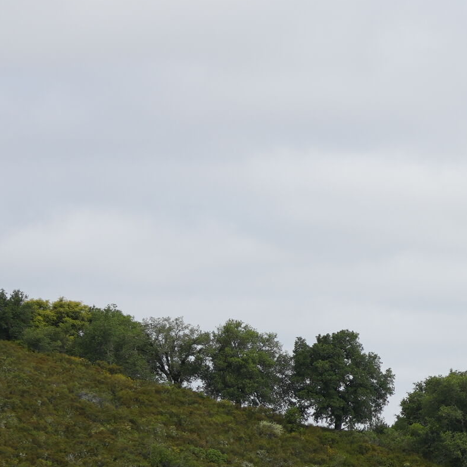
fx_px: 3572
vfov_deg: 7.3
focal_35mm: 234
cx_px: 838
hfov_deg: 7.3
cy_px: 768
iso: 125
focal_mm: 50
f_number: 4.5
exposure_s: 1/800
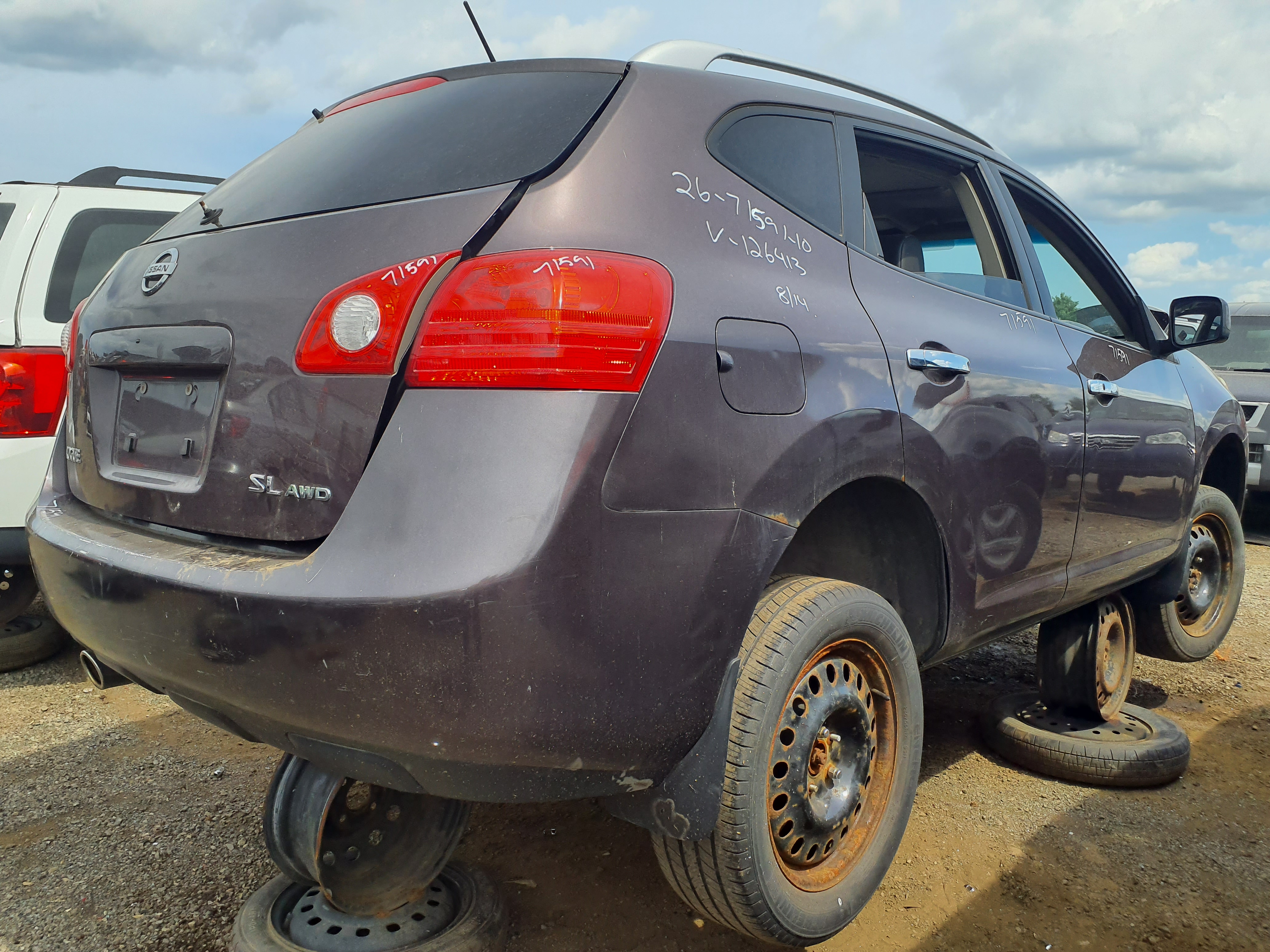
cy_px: 476
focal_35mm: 27
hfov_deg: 65.3
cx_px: 635
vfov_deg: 51.4
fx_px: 991
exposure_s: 1/1272
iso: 40
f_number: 1.9
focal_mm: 3.58
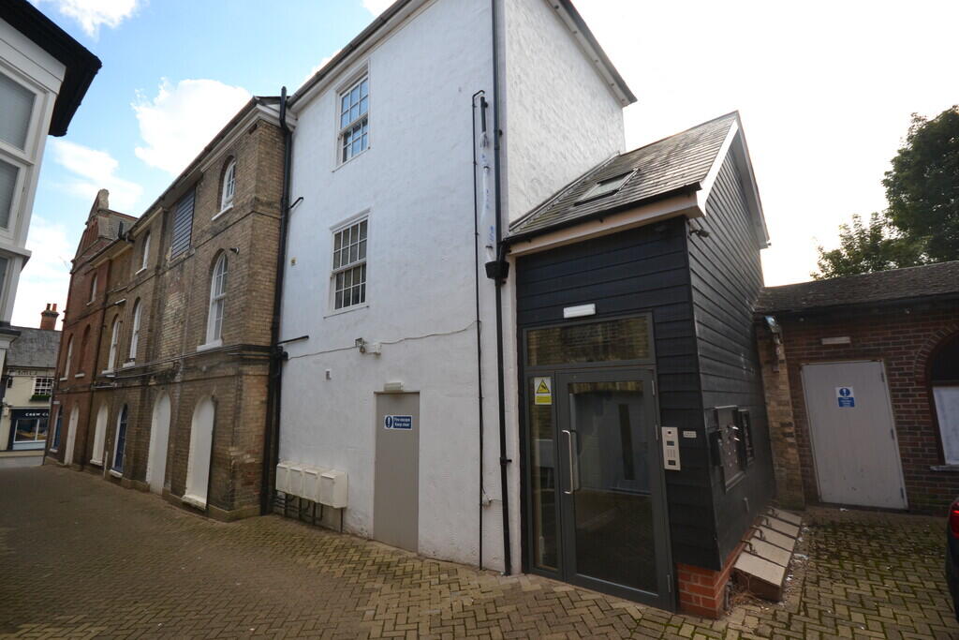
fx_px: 400
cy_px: 320
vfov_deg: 77.3
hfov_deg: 100.4
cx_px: 480
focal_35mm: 15
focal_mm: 10
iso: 110
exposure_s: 1/125
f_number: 5.6
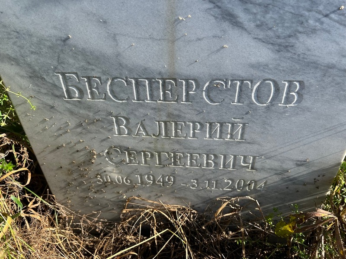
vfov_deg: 53.1
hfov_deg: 67.3
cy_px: 130
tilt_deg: -38.1
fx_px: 260
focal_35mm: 26
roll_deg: -0.2
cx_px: 173
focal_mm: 5.7
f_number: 1.5
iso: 50
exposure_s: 1/1468
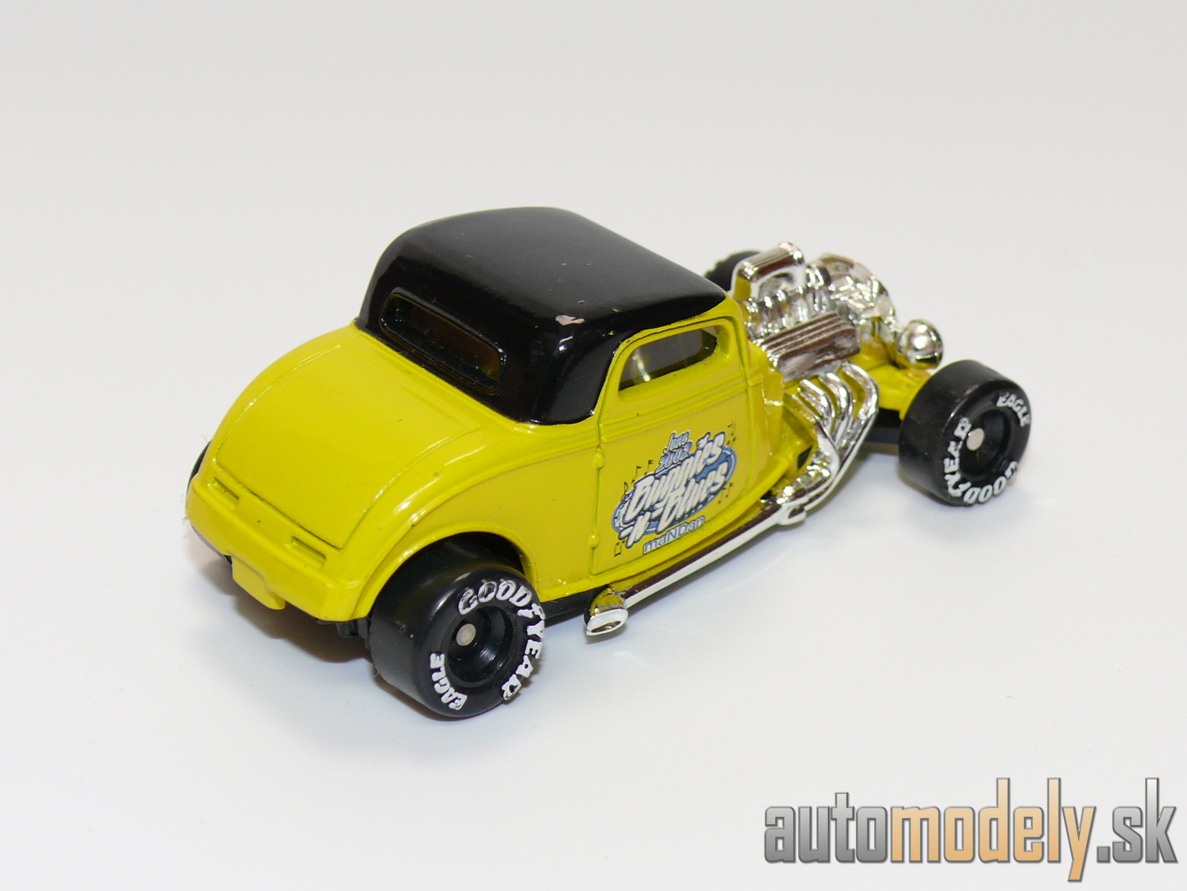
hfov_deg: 22.0
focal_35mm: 89
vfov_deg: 16.6
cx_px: 594
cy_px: 446
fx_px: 3052
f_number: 4
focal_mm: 12.5
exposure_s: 1/30
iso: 100
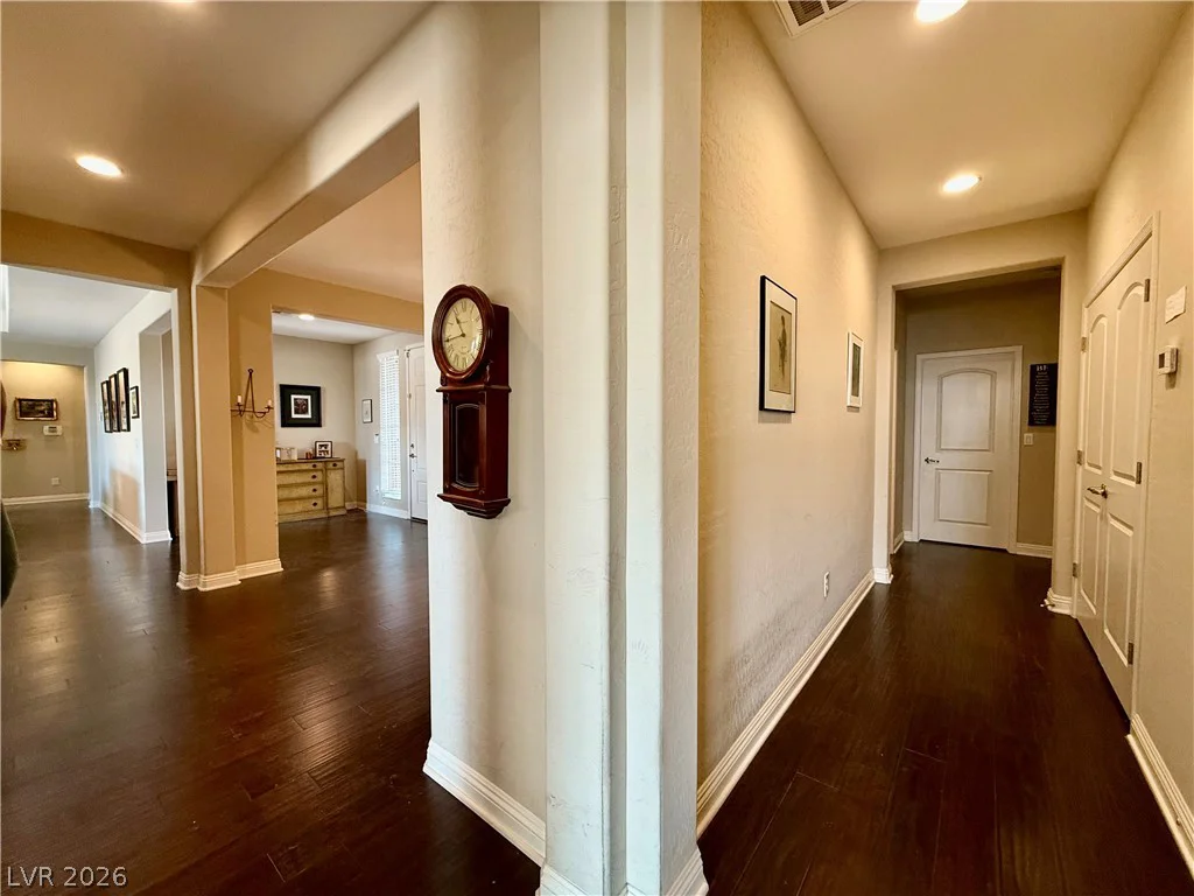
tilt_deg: -1.5
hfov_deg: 102.1
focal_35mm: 14
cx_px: 597
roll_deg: +0.7
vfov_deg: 85.7
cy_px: 448
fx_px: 483
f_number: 2.2
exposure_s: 1/60
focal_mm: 2.22
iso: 200
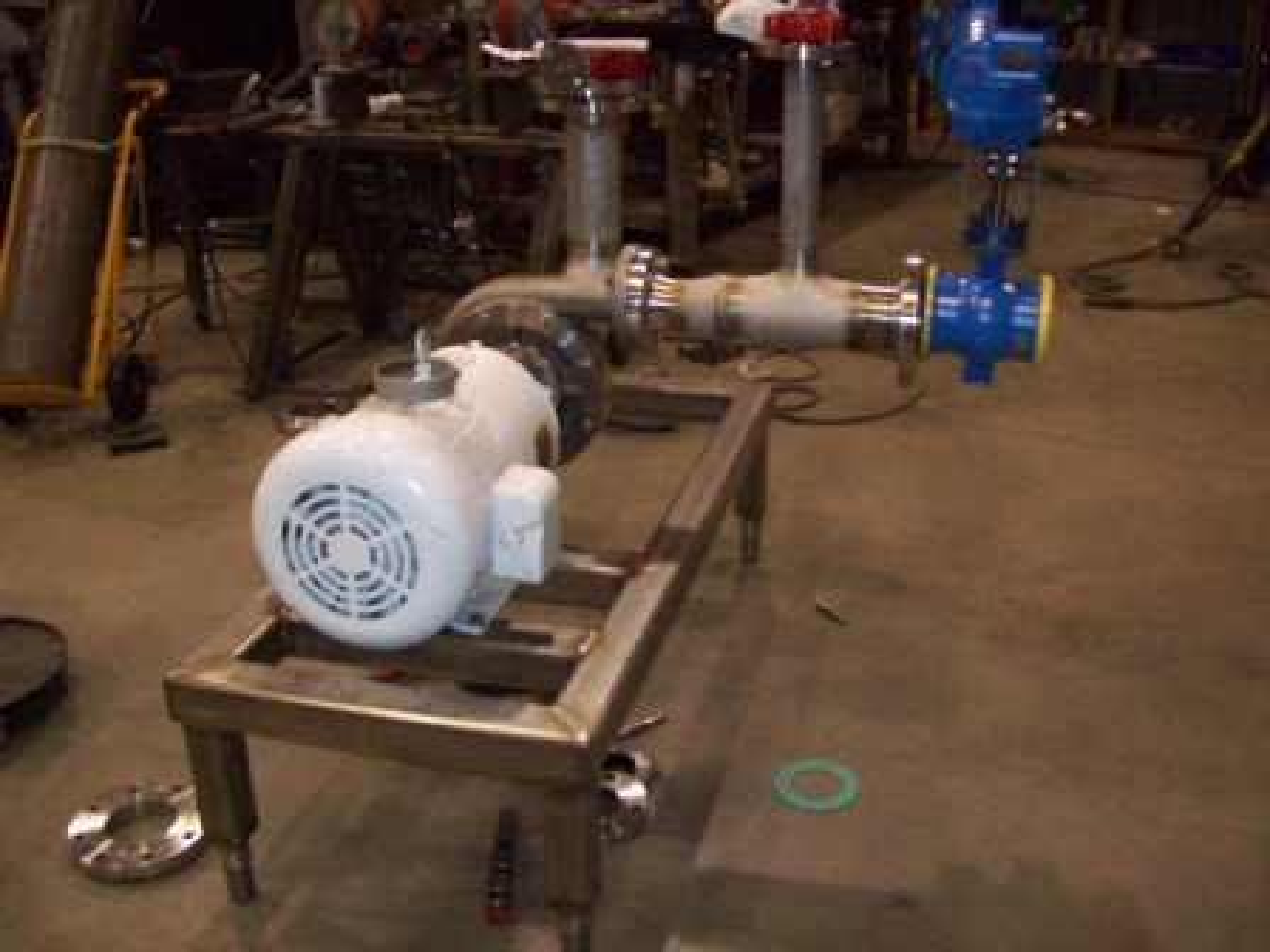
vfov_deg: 39.7
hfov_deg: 51.4
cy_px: 476
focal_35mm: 36
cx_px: 635
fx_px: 1321
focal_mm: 6
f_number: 2.7
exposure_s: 1/128
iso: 800
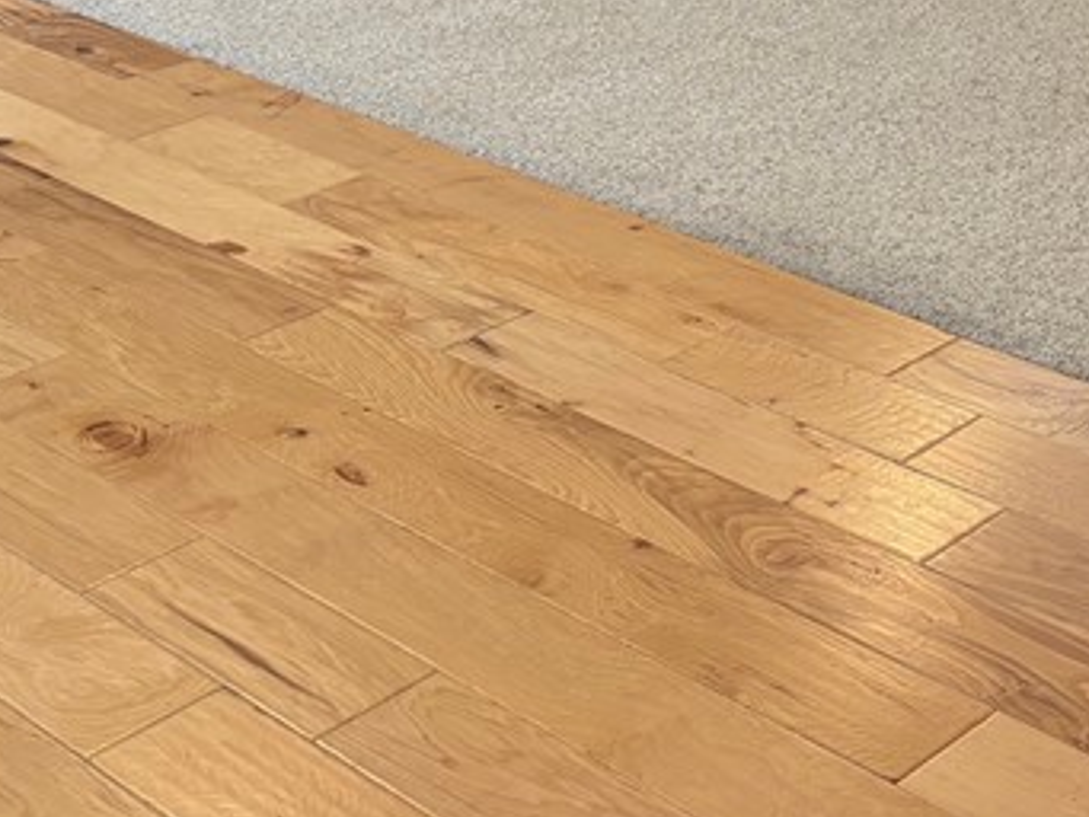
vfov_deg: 17.6
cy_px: -278
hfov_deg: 24.5
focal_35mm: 78
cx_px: 897
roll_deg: +0.9
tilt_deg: -11.1
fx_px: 2455
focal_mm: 5.96
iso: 125
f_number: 1.6
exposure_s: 1/60
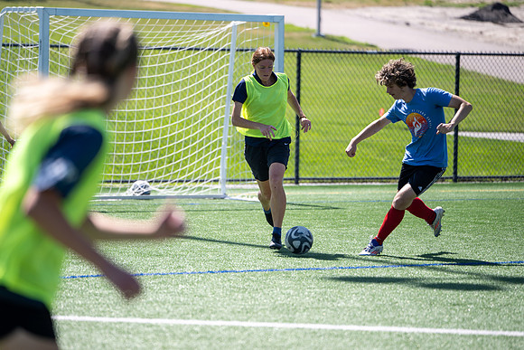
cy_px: 167
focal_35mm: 191
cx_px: 248
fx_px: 2779
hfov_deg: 10.8
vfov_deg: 7.2
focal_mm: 180
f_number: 2.8
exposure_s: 1/800
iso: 64
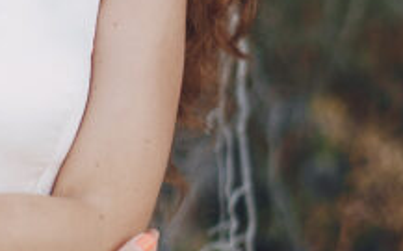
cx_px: -134
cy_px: 67
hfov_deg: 5.8
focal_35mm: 360
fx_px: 3949
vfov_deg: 3.6
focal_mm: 85
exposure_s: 1/2000
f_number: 1.8
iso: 320
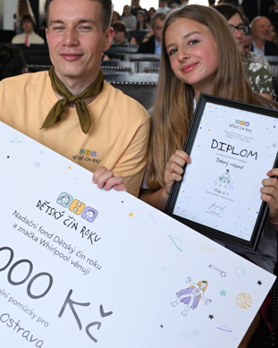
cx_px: 58
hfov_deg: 25.0
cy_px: 149
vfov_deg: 31.4
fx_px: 617
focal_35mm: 60
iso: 4000
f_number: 4.5
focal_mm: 36
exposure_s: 1/800
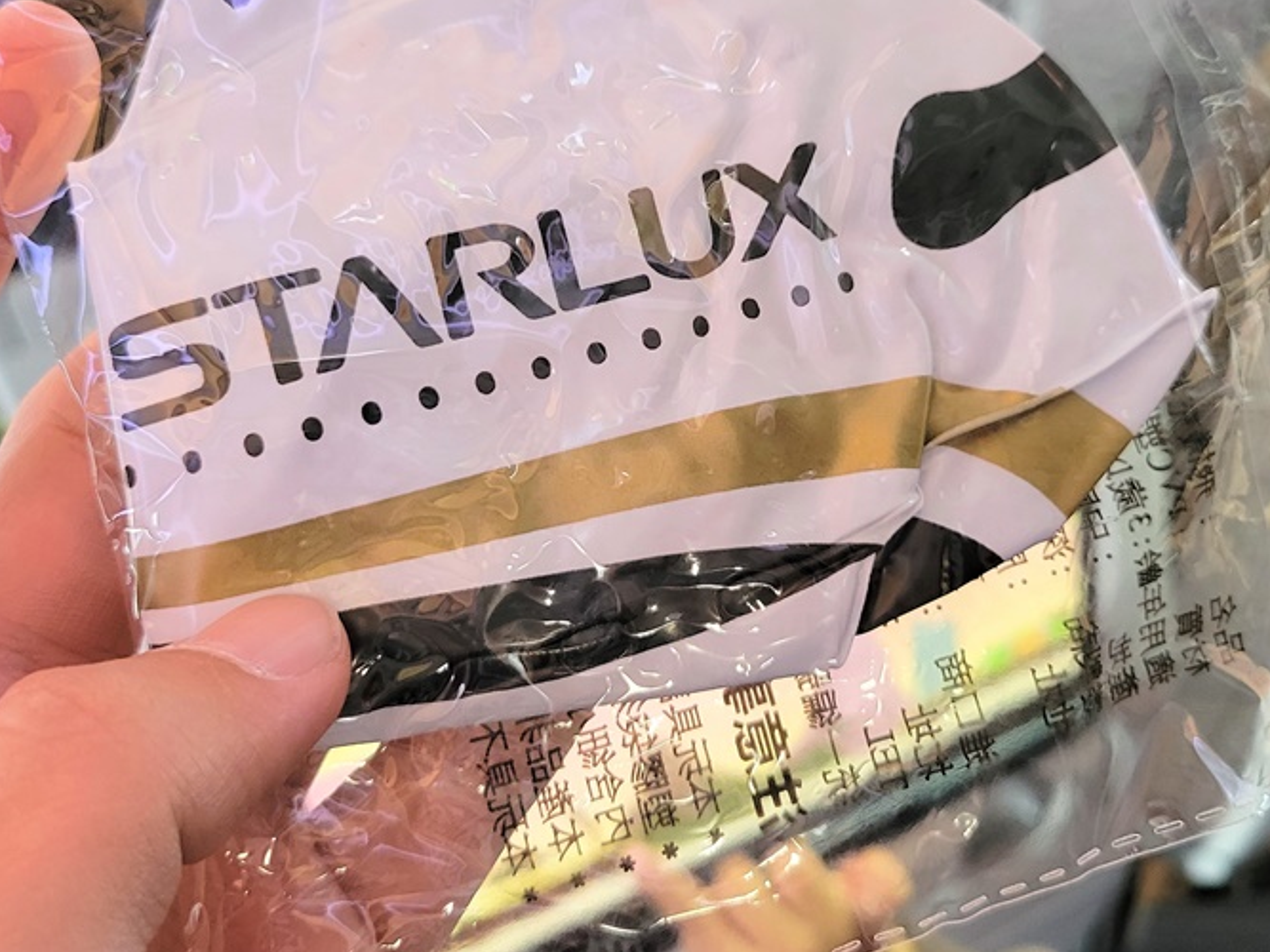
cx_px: 670
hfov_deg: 47.8
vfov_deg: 36.5
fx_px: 1431
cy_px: 329
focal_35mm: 39
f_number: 1.8
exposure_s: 1/40
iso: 320
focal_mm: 5.4
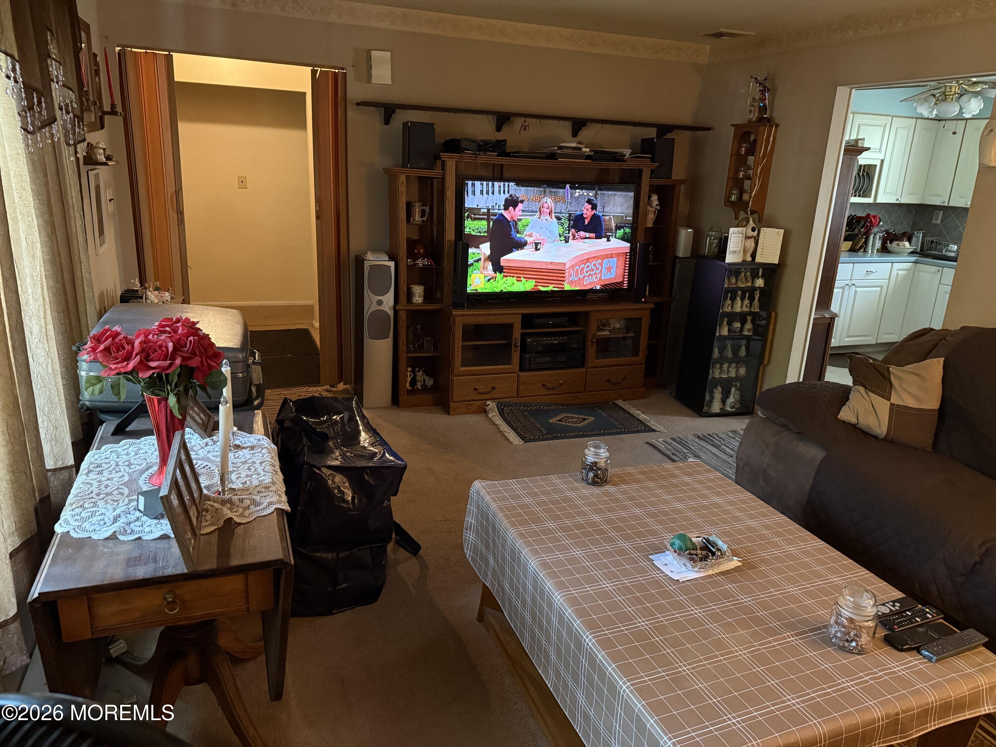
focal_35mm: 24
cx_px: 498
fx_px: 691
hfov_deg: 71.6
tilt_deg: -15.5
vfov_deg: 56.8
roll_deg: -2.7
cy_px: 374
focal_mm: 6.76
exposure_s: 1/40
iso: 800
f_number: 1.78
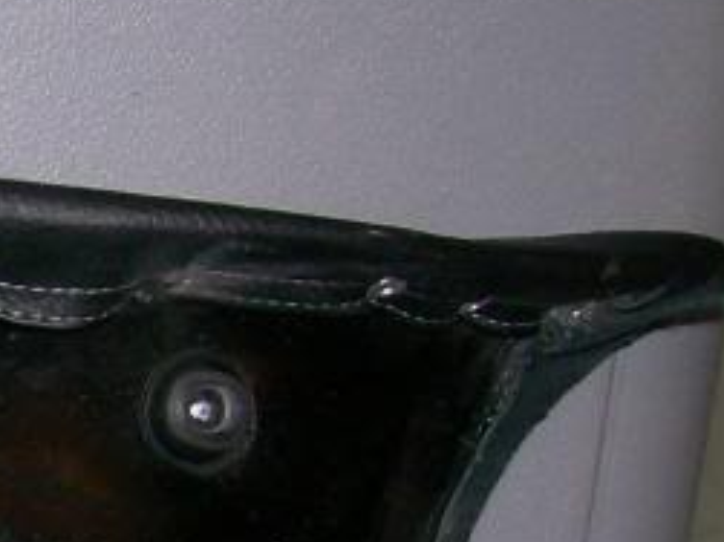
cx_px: -678
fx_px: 3073
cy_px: 833
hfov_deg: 12.1
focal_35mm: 147
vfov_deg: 9.8
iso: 80
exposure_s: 1/64
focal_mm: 6
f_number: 2.7
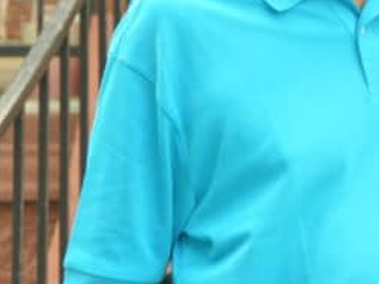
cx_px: 546
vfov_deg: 4.8
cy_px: -29
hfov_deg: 6.3
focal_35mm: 312
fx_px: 3416
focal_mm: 70
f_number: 5.6
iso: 200
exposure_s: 1/125
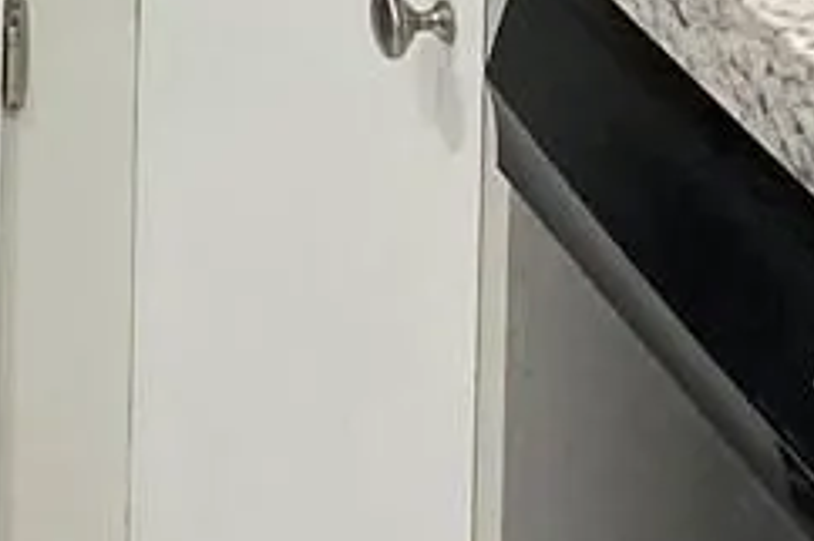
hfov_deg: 9.6
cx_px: -1379
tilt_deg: -5.8
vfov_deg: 6.6
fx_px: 4045
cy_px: -1398
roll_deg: -0.5
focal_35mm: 179
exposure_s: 1/120
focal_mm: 4.25
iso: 125
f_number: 1.8
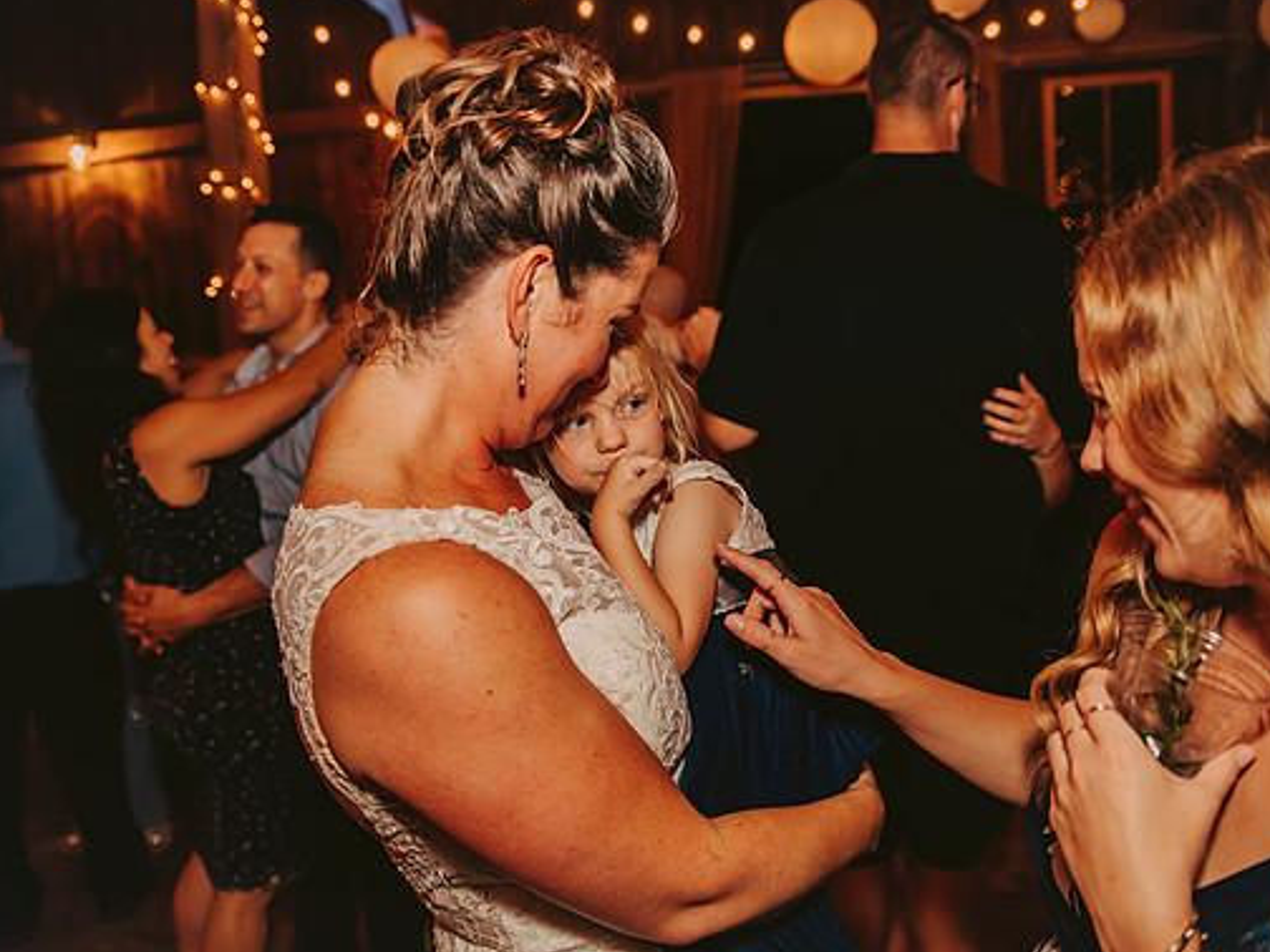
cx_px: 663
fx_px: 1137
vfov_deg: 45.4
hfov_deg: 58.3
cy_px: 472
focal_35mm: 31
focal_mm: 28
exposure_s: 1/125
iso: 1250
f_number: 2.8
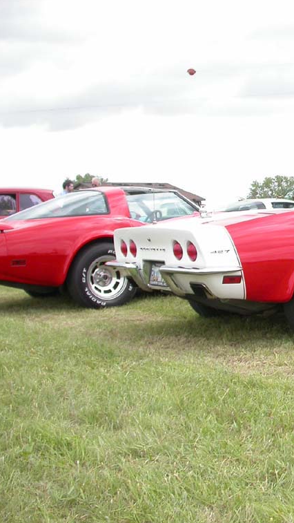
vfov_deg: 37.2
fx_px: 776
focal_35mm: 56
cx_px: 351
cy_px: 262
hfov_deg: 20.1
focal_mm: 7.85
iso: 100
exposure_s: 1/1000
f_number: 2.6
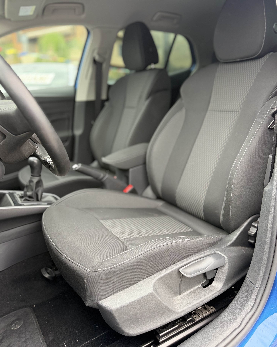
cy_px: 162
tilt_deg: -14.2
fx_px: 266
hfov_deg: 54.9
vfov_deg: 66.0
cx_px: 140
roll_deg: +0.9
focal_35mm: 26
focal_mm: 6.76
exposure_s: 1/215
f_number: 1.78
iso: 200
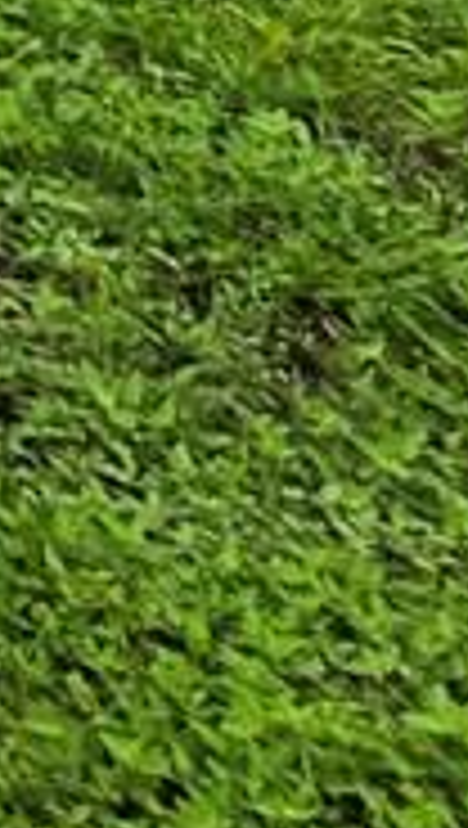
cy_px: -1454
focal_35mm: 123
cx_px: -2056
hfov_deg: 5.8
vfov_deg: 11.9
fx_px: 2704
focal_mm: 2.2
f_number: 1.9
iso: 32
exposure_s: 1/1384
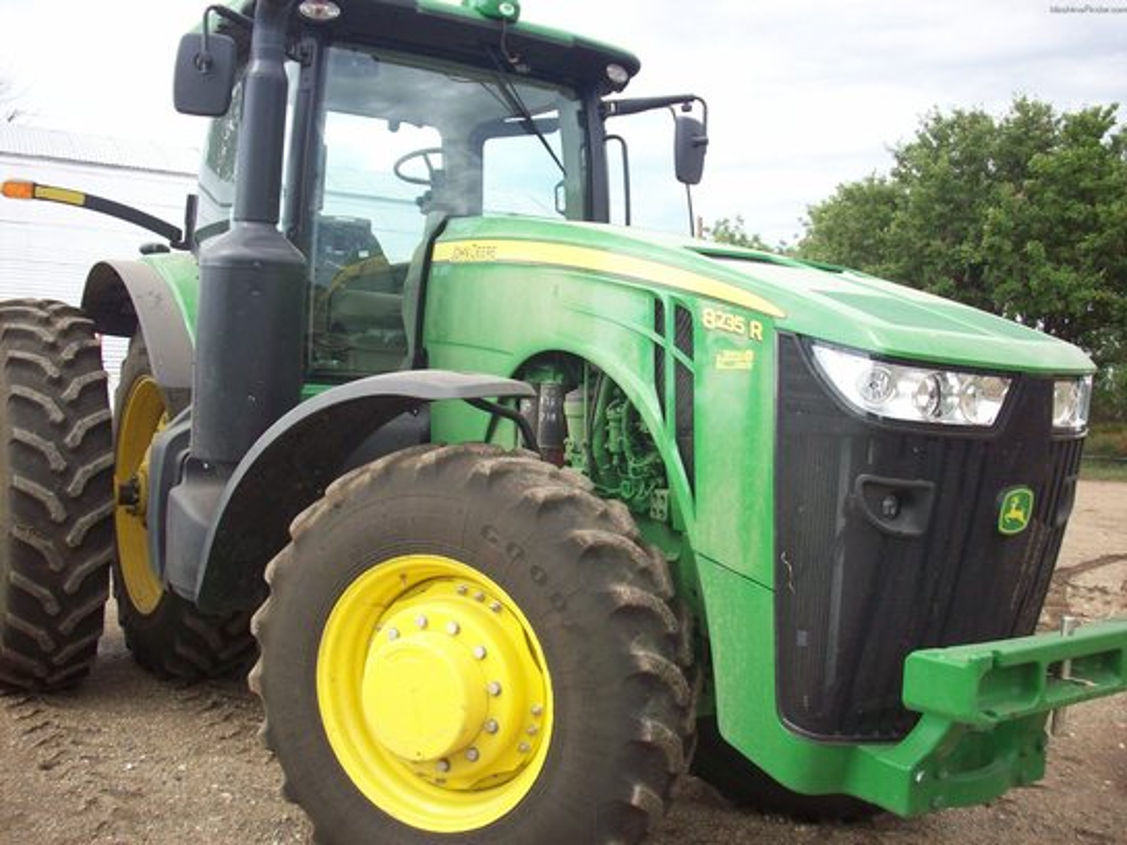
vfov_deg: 38.7
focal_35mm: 37
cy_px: 422
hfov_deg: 50.1
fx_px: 1205
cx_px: 564
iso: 80
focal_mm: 6.2
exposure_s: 1/293
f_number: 2.8
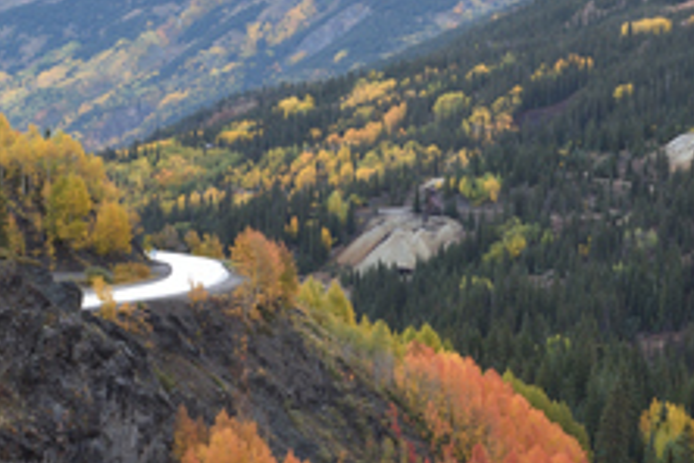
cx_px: 413
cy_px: 368
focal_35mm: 102
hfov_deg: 19.9
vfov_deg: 13.3
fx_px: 1971
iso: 100
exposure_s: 1/1.6
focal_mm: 27
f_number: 11
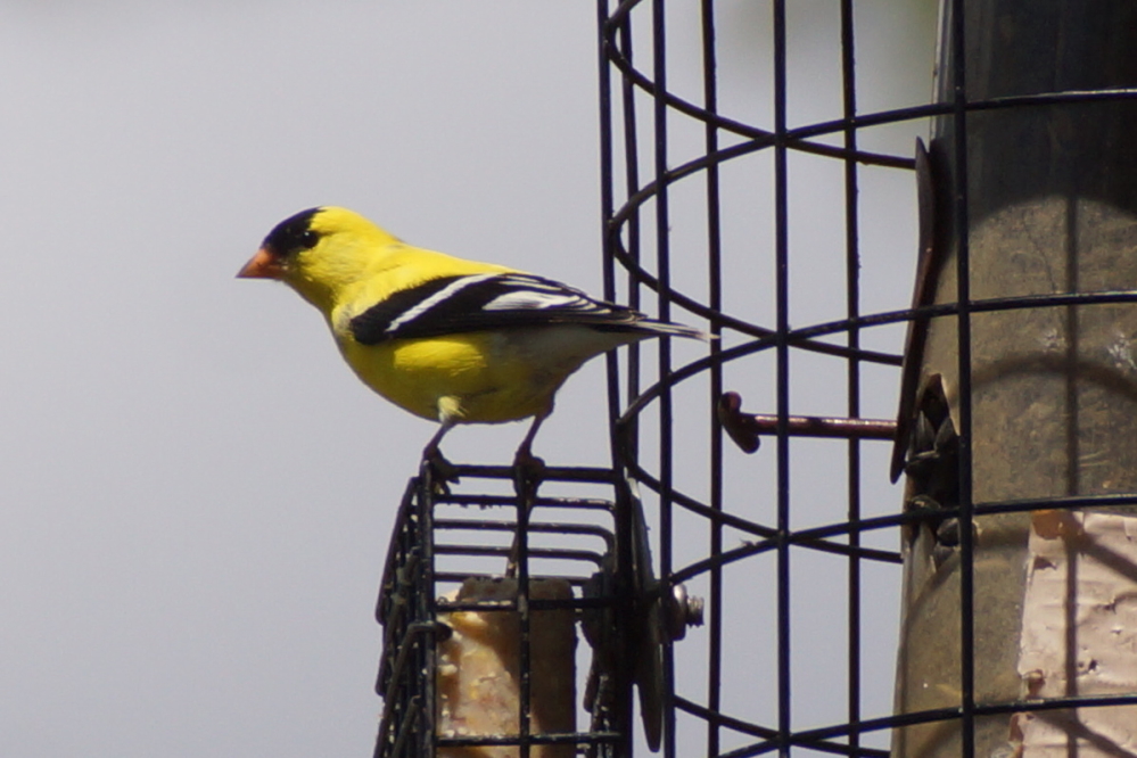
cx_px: 568
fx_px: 11843
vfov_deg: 3.7
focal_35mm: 375
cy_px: 379
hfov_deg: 5.5
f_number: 6.3
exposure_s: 1/400
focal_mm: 250
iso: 160
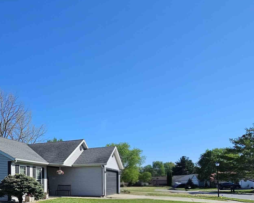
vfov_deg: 43.7
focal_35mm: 31
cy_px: 176
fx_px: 233
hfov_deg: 51.6
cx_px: 33
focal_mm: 2.2
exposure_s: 1/2500
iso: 50
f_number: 2.2
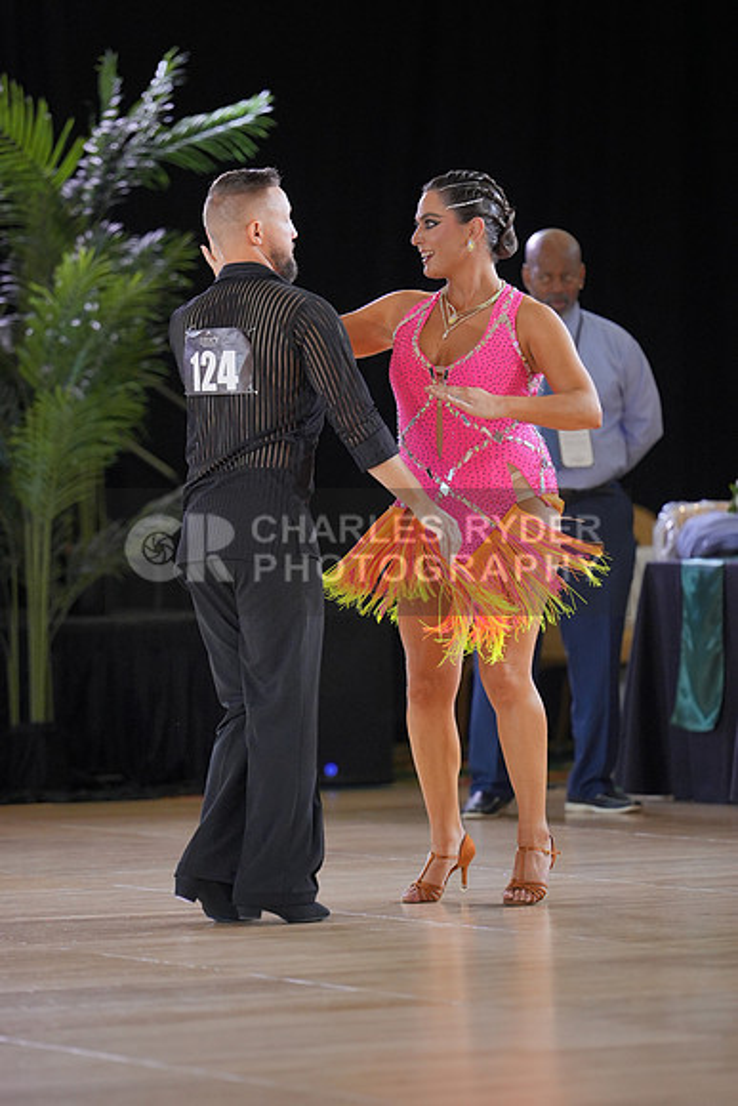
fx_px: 6484
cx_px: 369
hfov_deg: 6.5
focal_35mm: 211
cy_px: 553
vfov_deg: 9.8
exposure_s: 1/500
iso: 1000
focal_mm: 141
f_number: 2
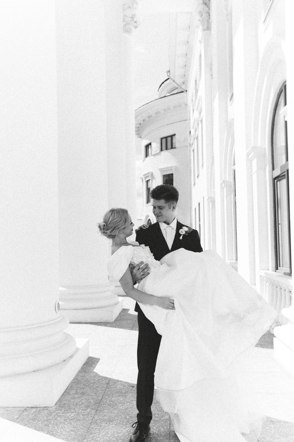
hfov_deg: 37.9
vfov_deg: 54.4
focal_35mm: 35
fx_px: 429
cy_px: 221
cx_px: 147
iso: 160
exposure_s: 1/1000
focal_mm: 35
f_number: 4
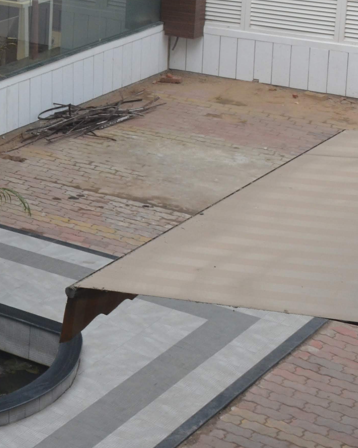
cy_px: 78
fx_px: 1351
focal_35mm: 102
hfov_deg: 14.0
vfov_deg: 18.6
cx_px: -210
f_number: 7.1
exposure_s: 1/200
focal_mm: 26
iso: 800
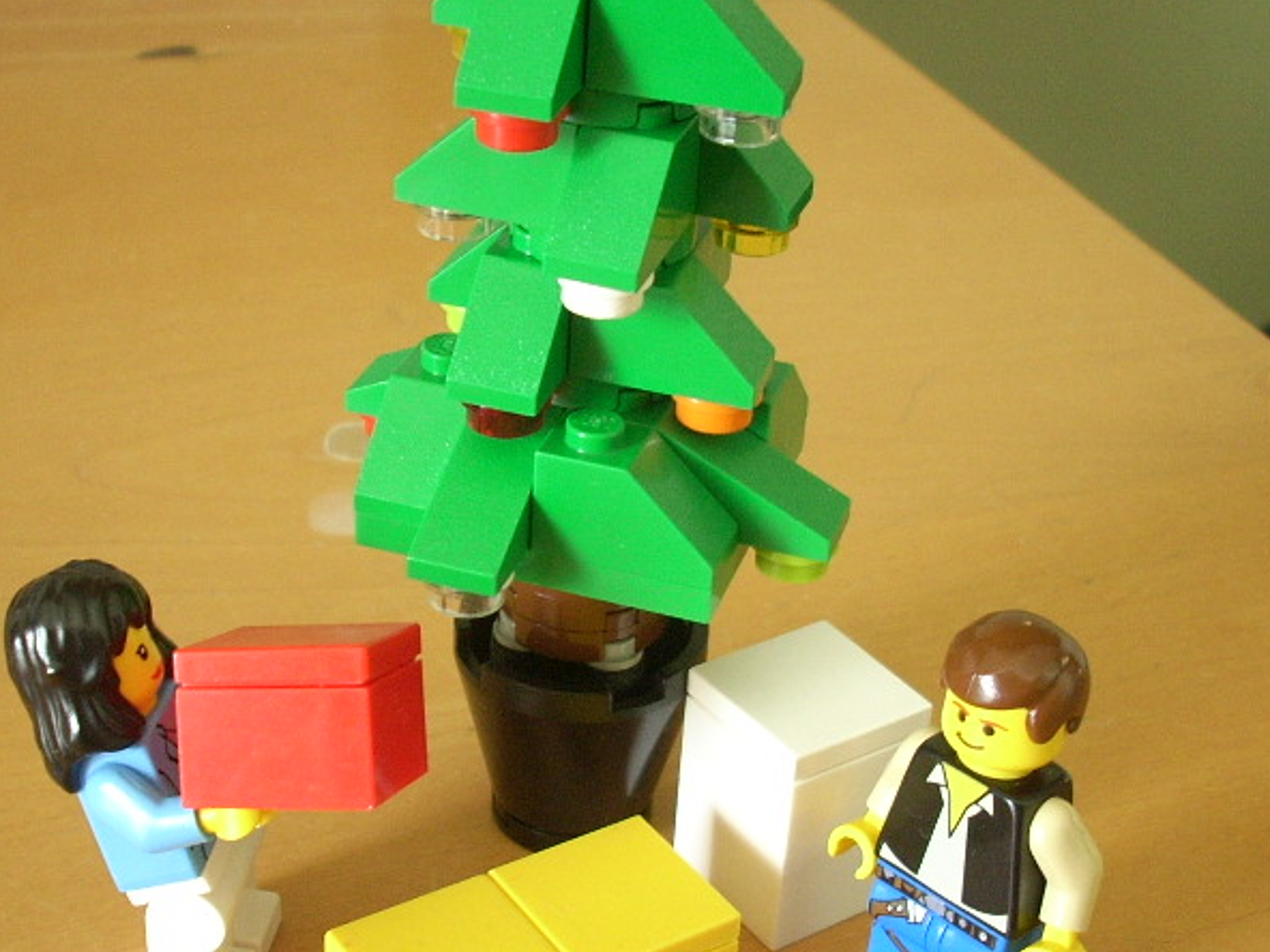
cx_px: 592
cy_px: 523
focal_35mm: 64
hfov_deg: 30.3
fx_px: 2348
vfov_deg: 22.9
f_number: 2.8
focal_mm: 6.2
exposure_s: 1/30
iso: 183
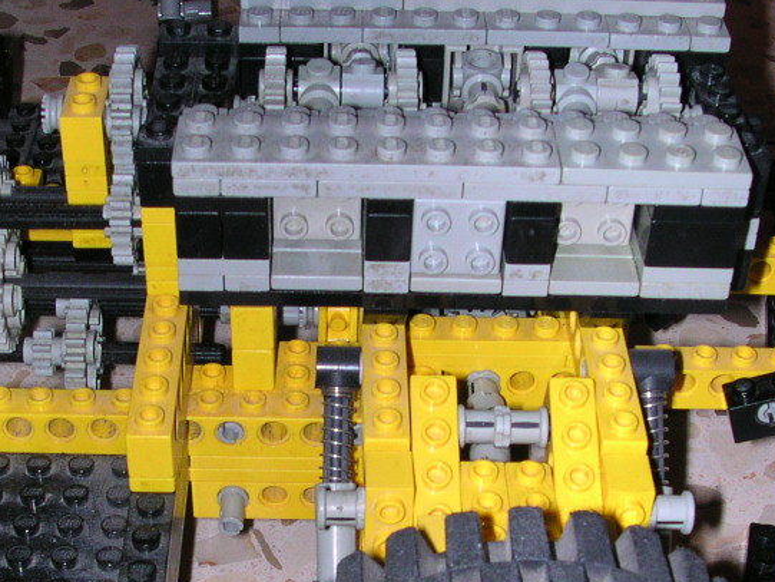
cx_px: 309
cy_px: 495
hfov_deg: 27.7
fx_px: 1568
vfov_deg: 20.7
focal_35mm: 70
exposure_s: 1/60
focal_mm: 5.6
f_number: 4.5
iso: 100
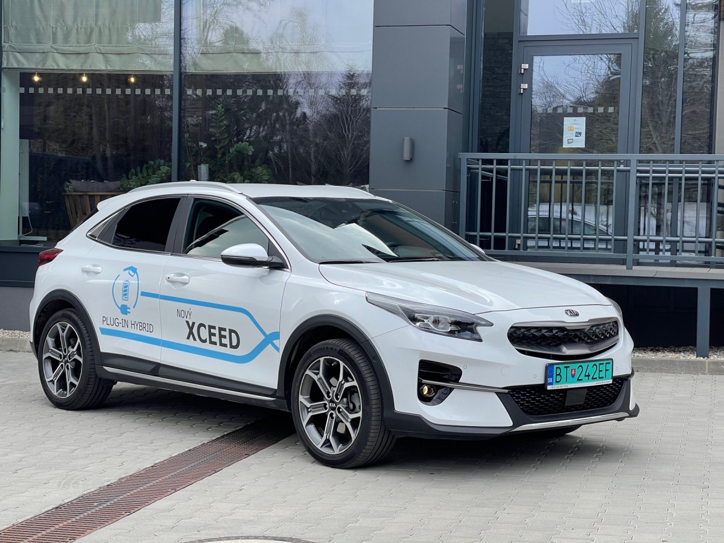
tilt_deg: -2.1
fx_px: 1339
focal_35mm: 64
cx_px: 362
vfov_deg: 22.9
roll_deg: -0.8
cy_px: 272
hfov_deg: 30.3
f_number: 2.2
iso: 20
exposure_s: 1/433
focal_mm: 7.5
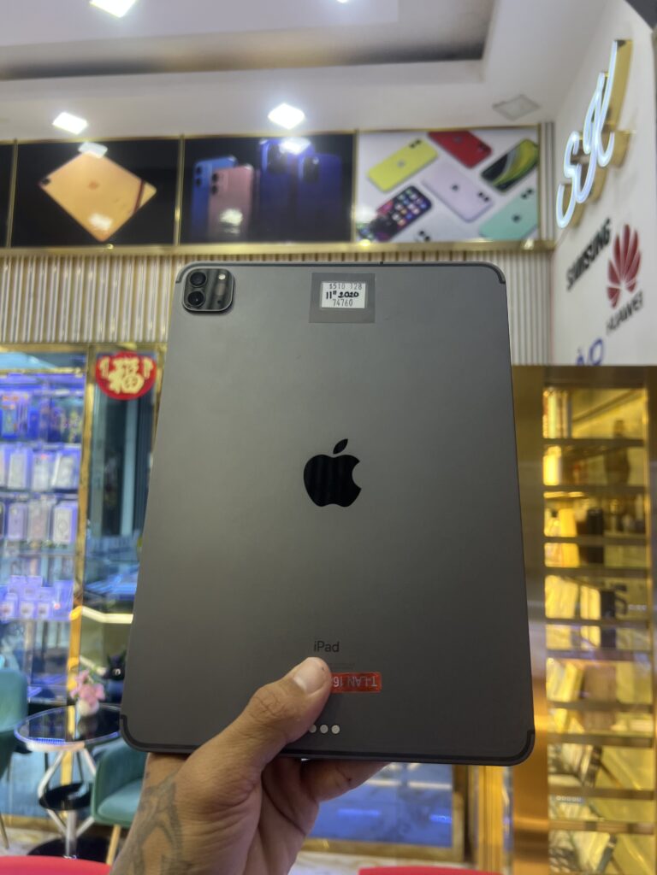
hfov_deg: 53.1
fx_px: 658
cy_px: 438
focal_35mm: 26
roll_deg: -1.5
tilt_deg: +6.6
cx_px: 328
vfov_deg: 67.3
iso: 80
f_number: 1.5
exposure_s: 1/100
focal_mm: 5.7
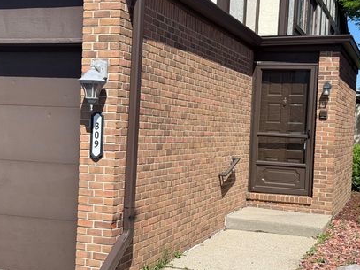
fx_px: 613
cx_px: 167
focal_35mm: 59
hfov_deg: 32.7
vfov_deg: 24.8
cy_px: 140
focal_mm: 6.76
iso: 64
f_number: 1.78
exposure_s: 1/4587
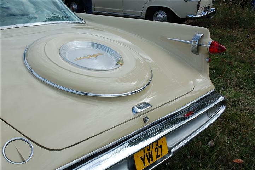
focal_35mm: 51
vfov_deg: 26.5
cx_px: 128
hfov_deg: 38.9
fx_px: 361
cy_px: 85
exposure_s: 1/320
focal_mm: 34
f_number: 9
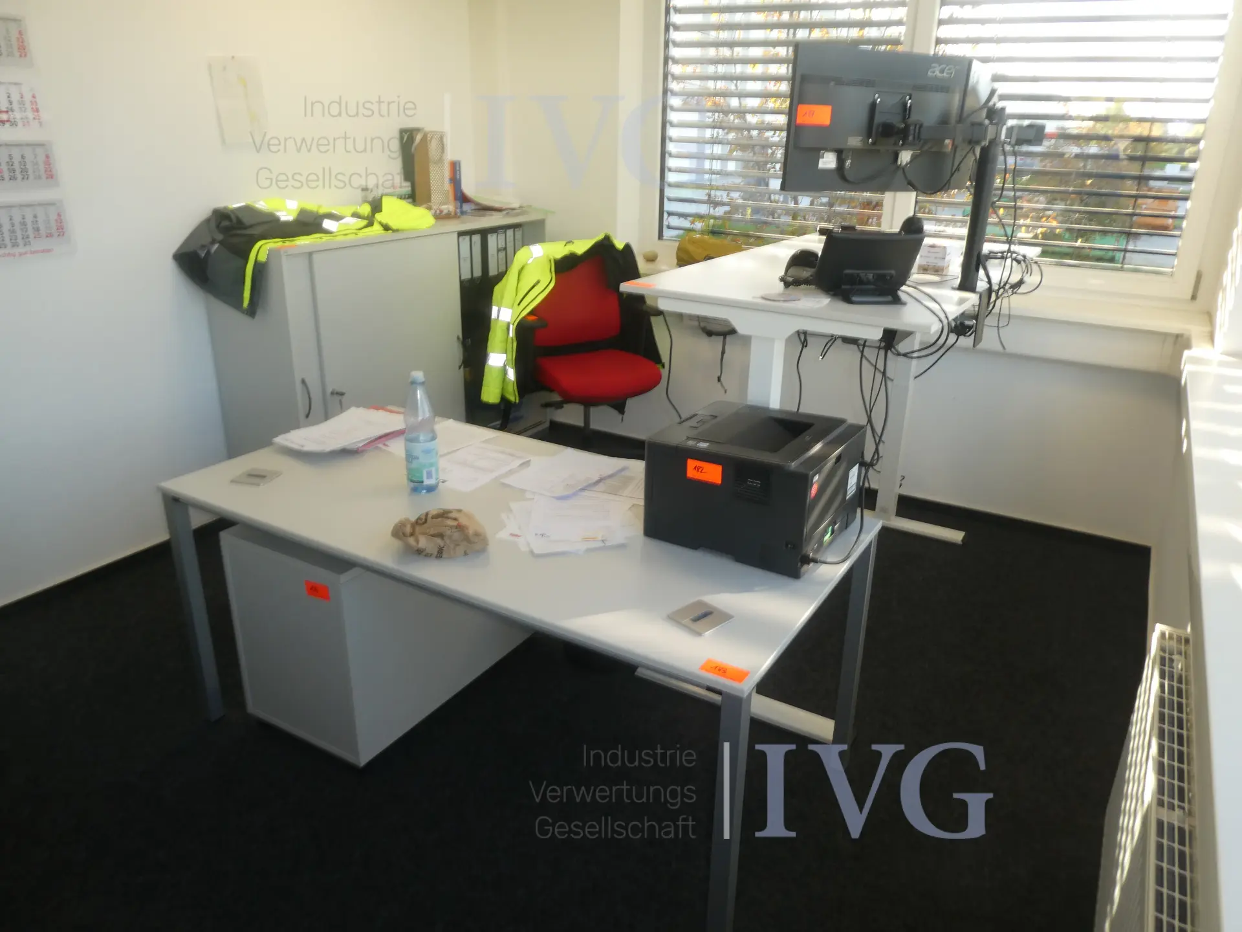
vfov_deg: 56.8
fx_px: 861
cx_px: 621
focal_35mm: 24
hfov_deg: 71.6
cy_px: 466
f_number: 3.3
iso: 100
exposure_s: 1/60
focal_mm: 4.3
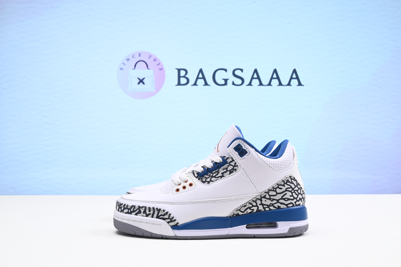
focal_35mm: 40
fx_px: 446
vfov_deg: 33.4
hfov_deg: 48.4
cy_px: 134
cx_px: 200
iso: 100
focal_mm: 40
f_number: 16
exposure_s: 1/2
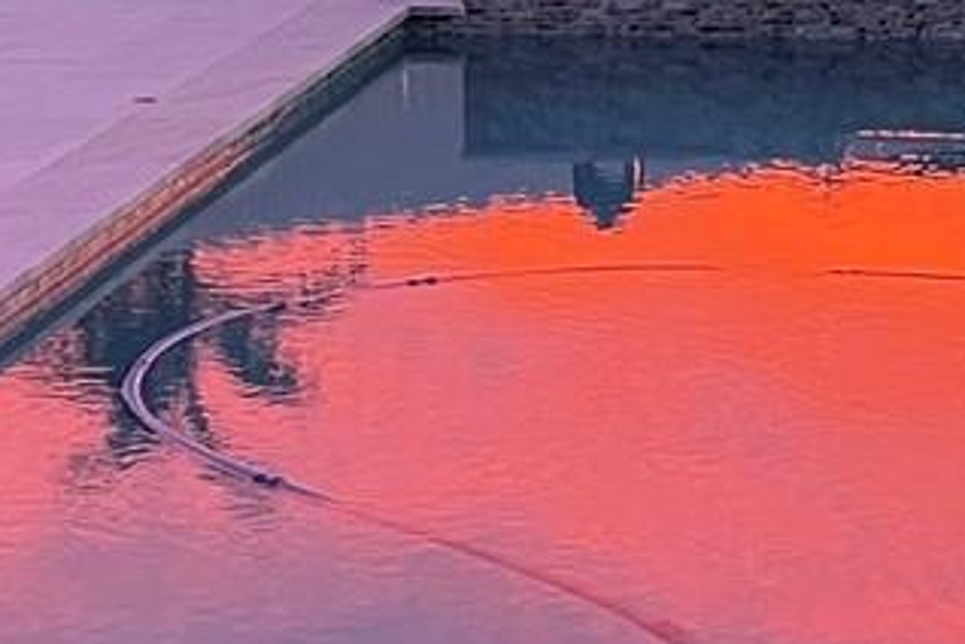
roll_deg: +0.1
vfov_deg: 10.1
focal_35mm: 136
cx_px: 743
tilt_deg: -12.8
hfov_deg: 15.0
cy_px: 313
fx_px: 3645
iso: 125
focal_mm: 5.1
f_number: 1.6
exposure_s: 1/61
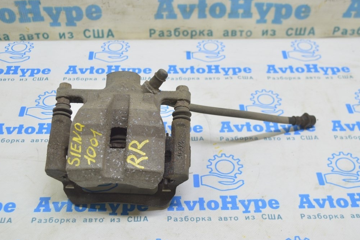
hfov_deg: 38.2
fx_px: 520
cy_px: 120
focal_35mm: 52
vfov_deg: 26.0
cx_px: 179
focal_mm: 34
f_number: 5.6
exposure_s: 1/20
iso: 400
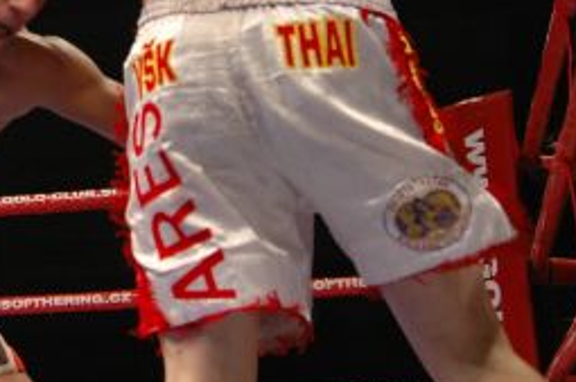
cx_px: -111
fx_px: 1900
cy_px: -72
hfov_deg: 16.5
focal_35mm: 119
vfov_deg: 11.3
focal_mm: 32
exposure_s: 1/400
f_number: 2.8
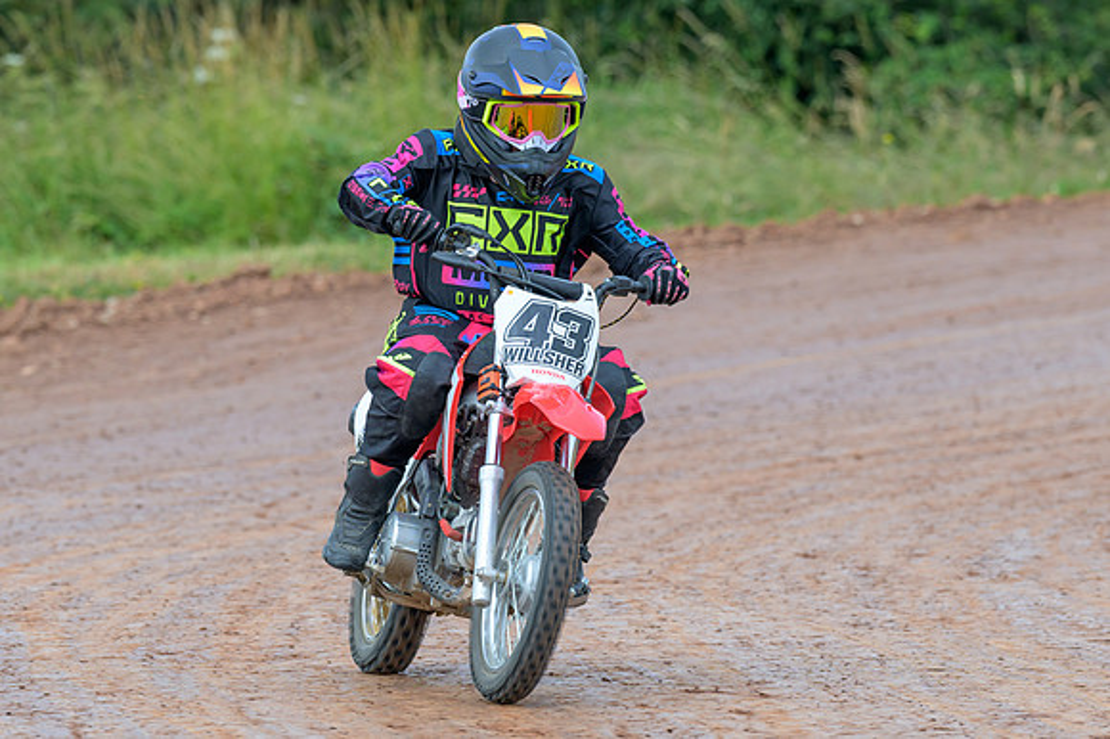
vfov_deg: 3.9
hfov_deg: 5.9
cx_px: 583
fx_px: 10743
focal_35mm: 349
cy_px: 391
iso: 160
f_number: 5
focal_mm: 200
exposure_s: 1/320
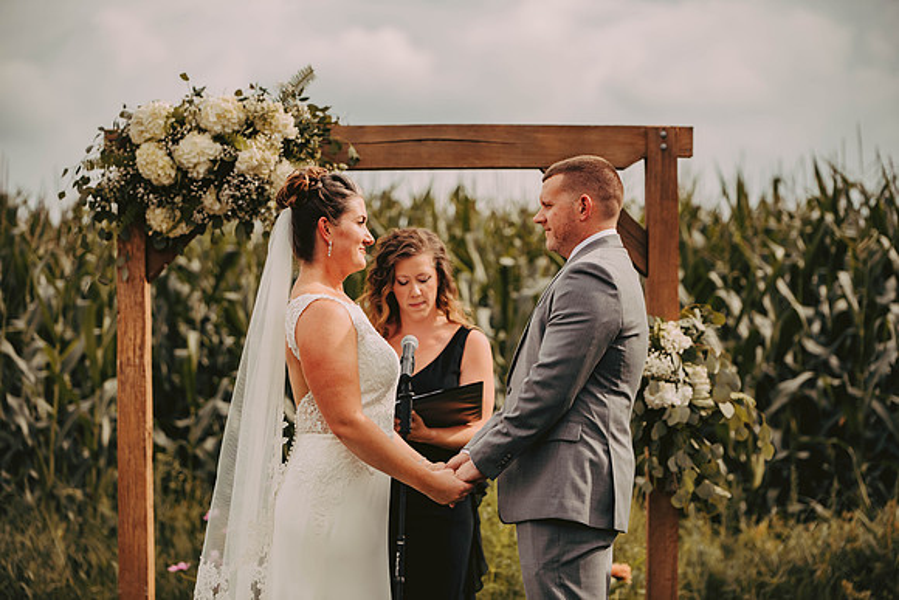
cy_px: 300
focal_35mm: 116
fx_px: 2897
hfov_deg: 17.6
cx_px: 450
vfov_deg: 11.8
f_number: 2.8
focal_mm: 116
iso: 200
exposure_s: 1/2000
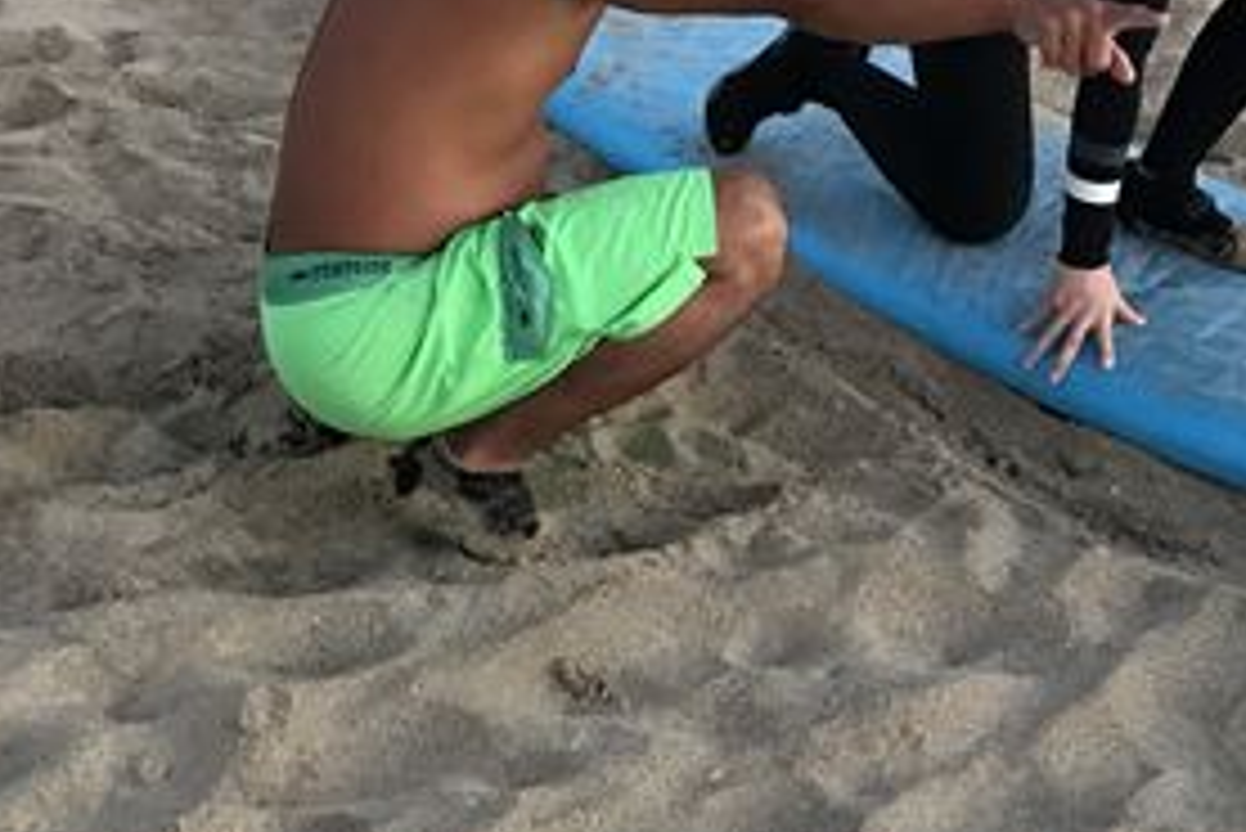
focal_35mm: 84
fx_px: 2909
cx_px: 1039
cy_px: -198
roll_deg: -3.4
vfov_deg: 15.6
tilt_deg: -10.6
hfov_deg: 23.7
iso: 50
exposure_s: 1/15
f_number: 1.8
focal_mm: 3.99
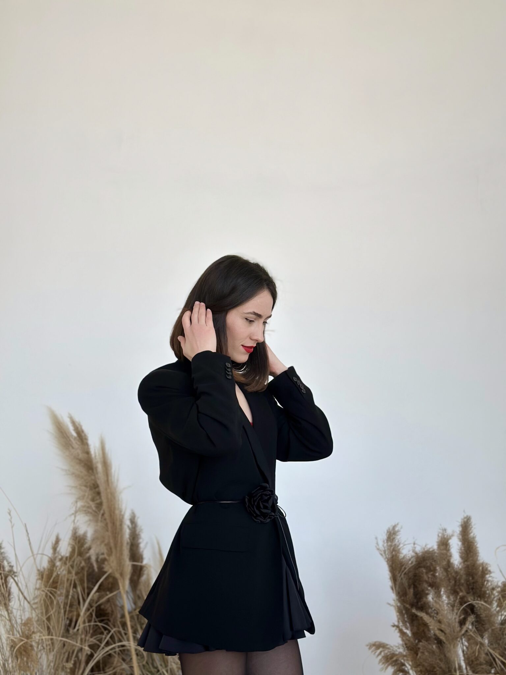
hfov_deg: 30.3
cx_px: 253
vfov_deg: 39.7
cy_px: 338
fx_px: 936
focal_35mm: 48
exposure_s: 1/473
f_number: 1.78
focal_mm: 6.86
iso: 80
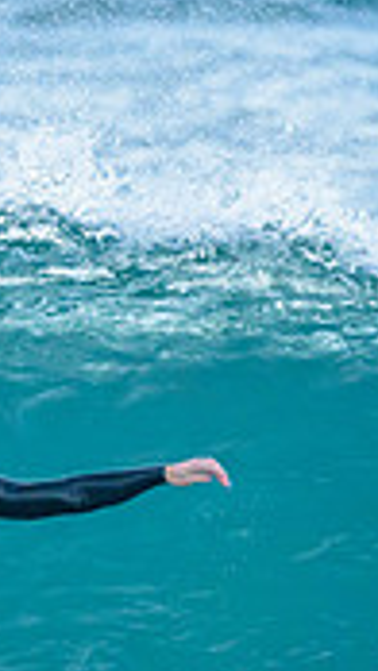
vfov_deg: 0.6
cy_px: 565
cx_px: -20
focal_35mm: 3324
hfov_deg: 0.4
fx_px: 59172
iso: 2500
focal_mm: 800
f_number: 6.3
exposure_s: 1/1250
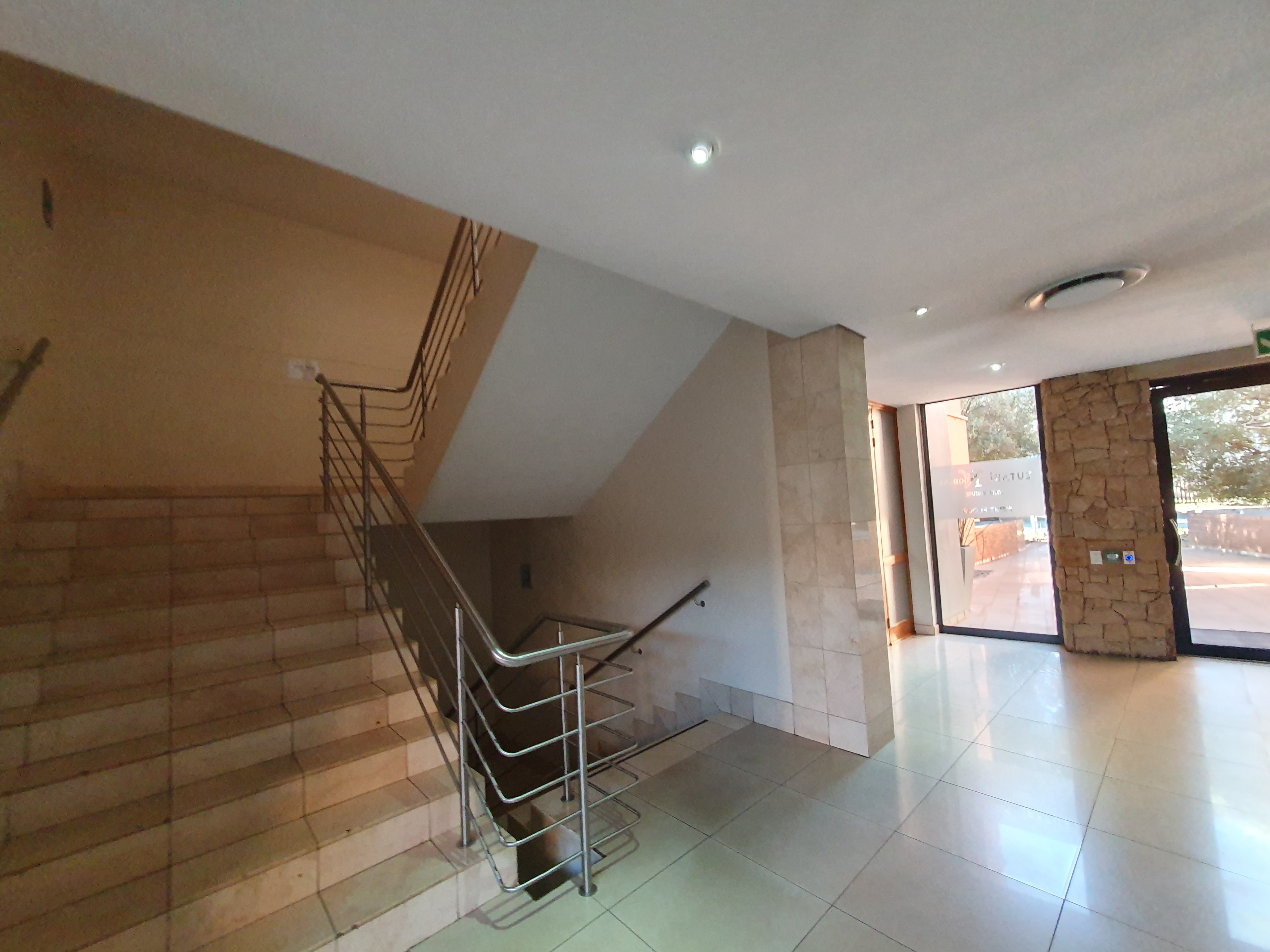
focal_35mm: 13
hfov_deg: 106.2
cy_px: 476
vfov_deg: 89.9
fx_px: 477
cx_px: 635
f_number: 2.2
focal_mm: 1.8
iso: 400
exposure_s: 1/50
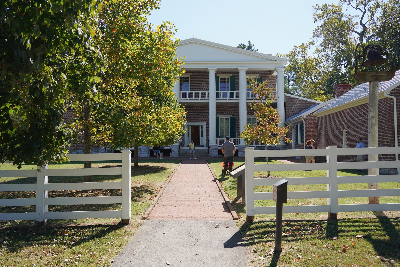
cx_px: 200
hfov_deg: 65.5
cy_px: 134
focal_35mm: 28
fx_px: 311
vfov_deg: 46.4
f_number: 5
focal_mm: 28
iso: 100
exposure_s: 1/100
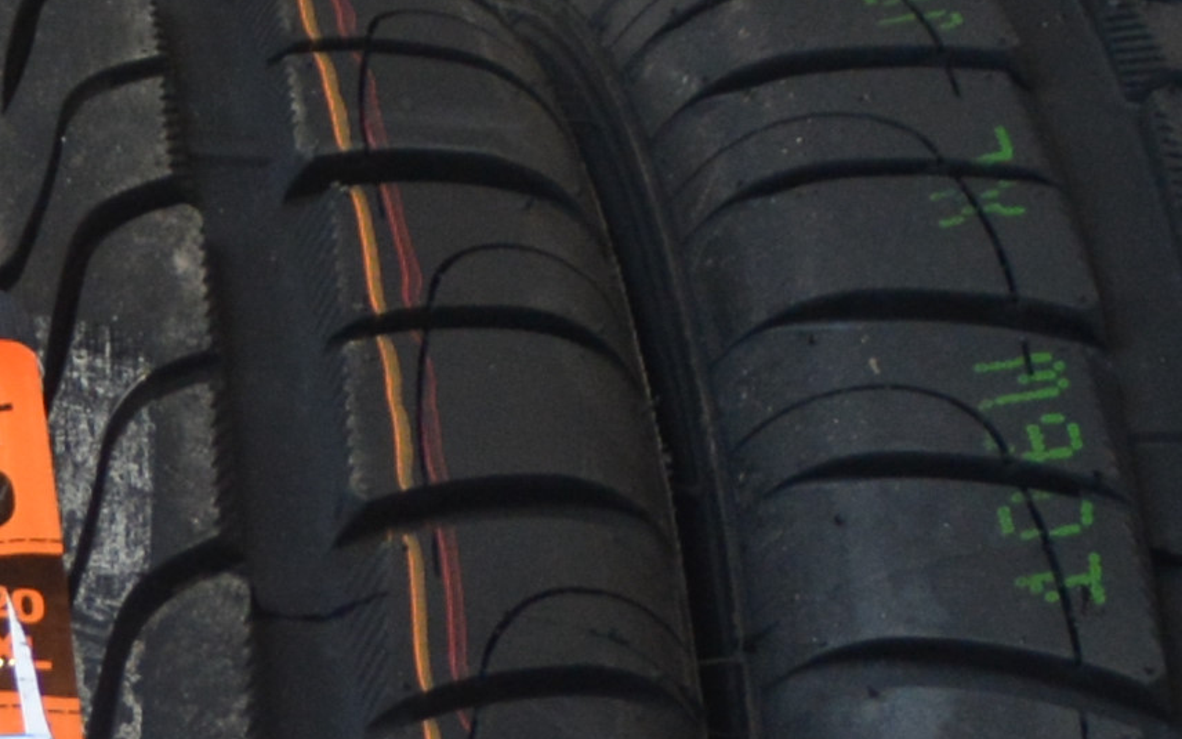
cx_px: -1315
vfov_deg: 4.3
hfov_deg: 6.7
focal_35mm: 300
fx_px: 9664
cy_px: 1174
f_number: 4
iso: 450
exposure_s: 1/60
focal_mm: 28
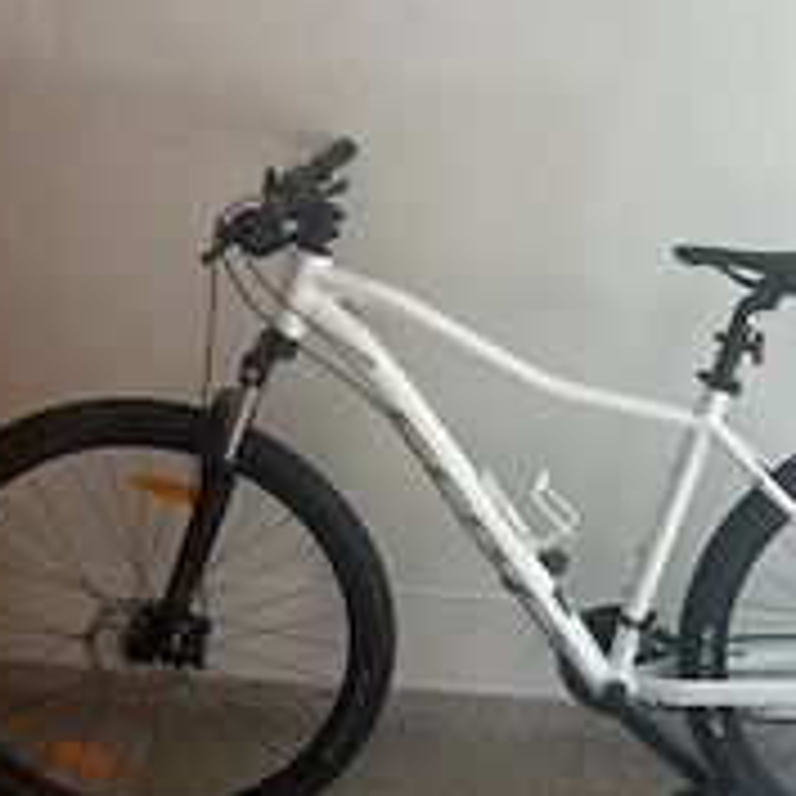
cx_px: 540
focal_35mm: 52
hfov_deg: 32.5
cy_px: 454
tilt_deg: -17.3
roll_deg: +1.0
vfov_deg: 32.7
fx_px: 1353
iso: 32
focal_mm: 5.7
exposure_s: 1/121
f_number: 1.5
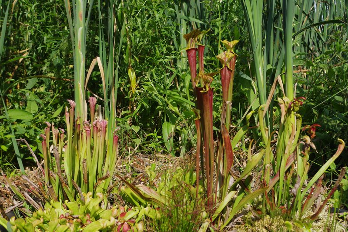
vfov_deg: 29.2
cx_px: 174
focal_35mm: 46
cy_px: 116
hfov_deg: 42.8
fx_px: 445
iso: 200
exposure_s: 1/320
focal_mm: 30.63
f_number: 7.1
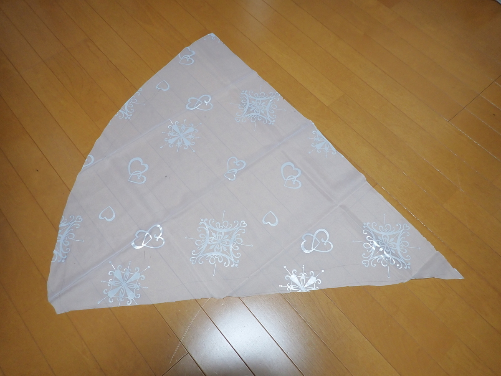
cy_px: 188
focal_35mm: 25
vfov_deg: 54.9
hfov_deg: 69.4
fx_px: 362
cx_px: 250
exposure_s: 1/30
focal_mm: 4.5
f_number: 2
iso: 200
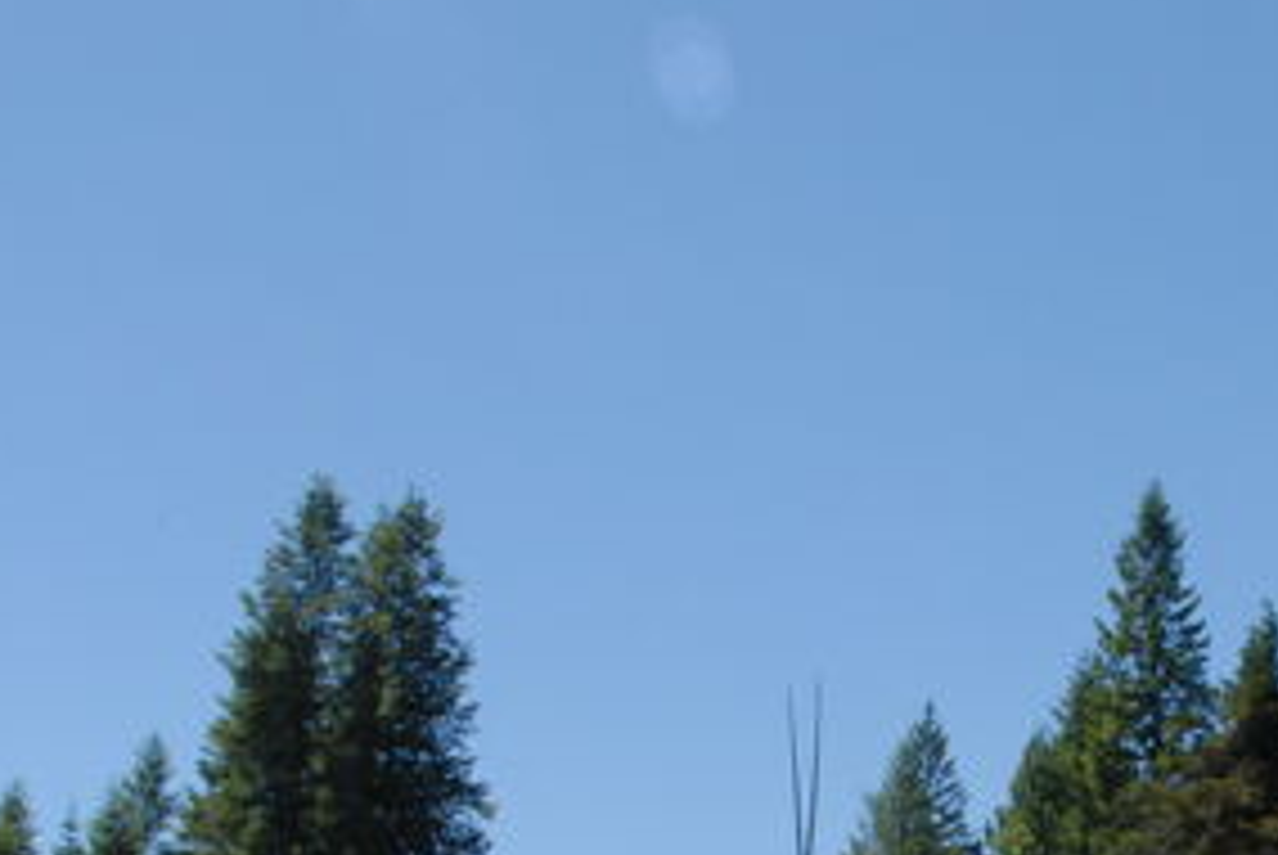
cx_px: 1022
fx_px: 2701
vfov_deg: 17.4
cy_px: 952
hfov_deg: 26.1
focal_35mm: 76
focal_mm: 18
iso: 200
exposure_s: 1/160
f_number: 9
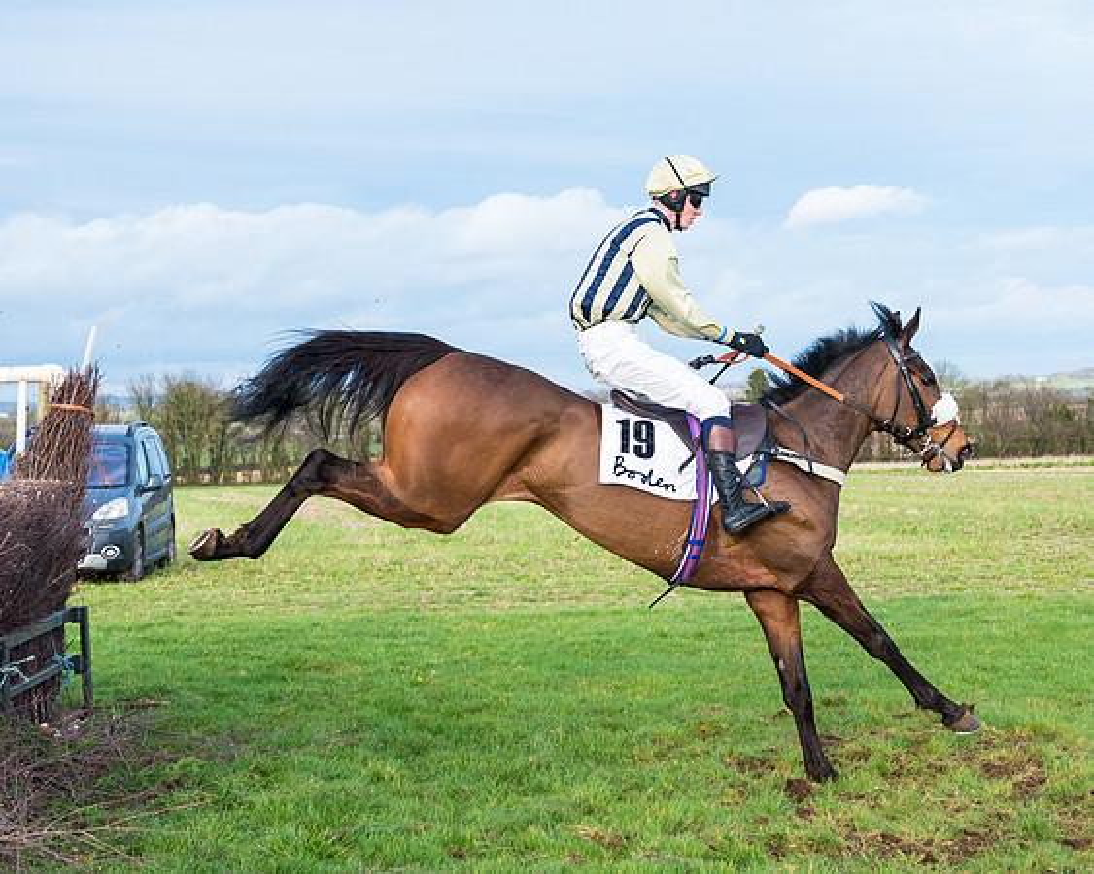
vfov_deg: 20.3
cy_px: 371
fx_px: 2443
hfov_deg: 25.2
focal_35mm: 75
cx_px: 607
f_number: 4
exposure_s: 1/2000
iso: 1000
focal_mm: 39
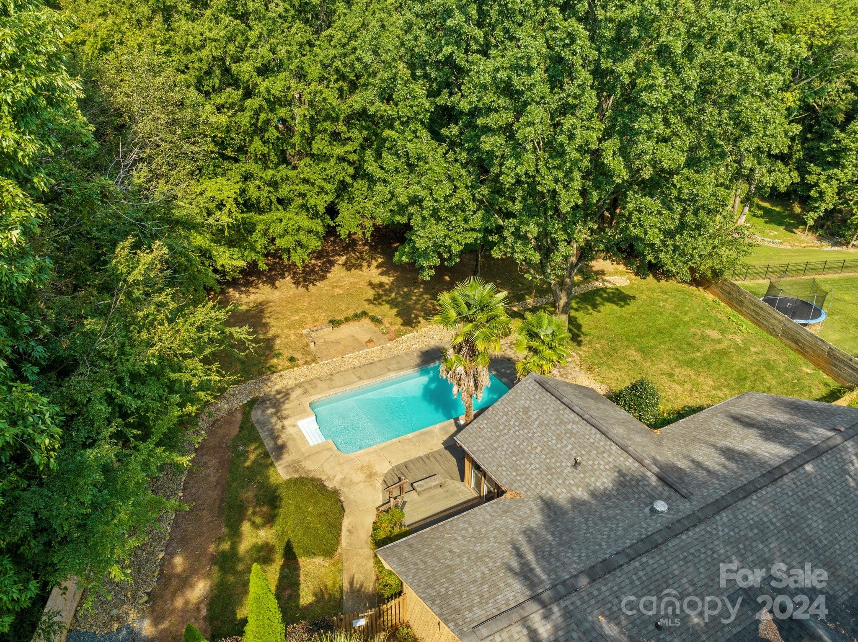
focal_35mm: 24
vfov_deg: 56.8
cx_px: 429
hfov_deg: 71.6
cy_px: 321
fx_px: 594
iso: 100
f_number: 2.8
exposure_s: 1/120
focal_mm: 12.29
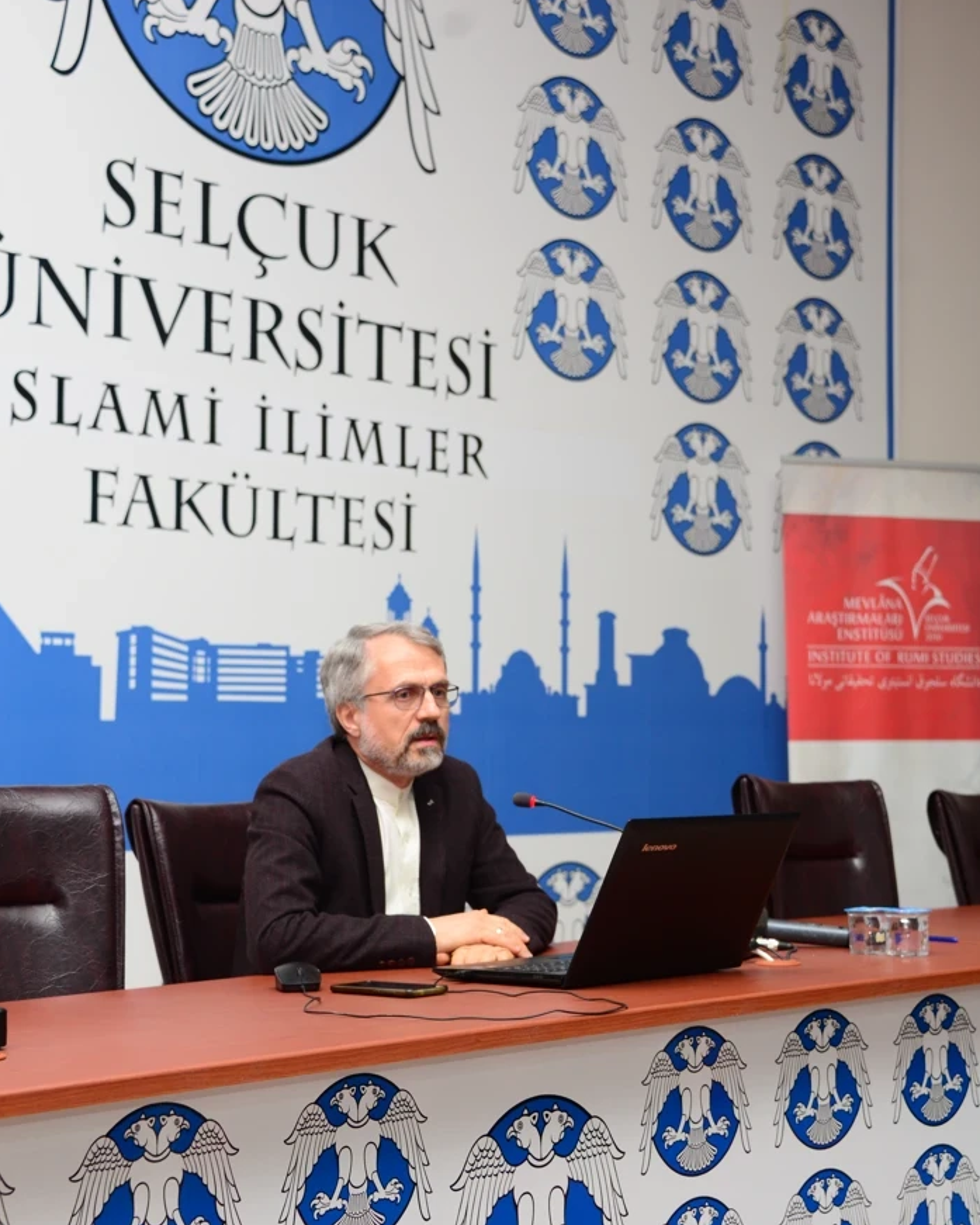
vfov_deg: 29.6
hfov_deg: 23.8
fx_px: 2320
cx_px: 600
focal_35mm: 64
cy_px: 614
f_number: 4.2
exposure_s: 1/80
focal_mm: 45
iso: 640
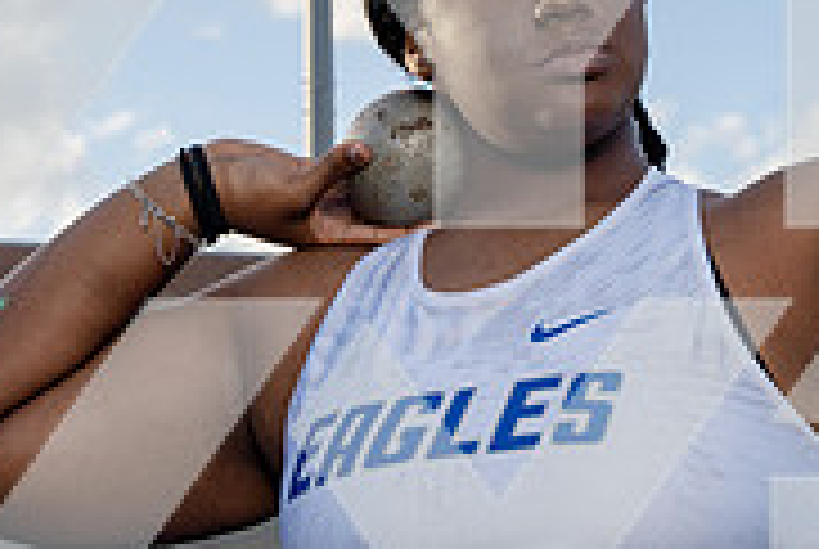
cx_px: 698
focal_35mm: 105
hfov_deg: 19.2
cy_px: -7
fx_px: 2393
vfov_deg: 12.9
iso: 200
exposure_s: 1/250
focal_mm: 33
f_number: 8
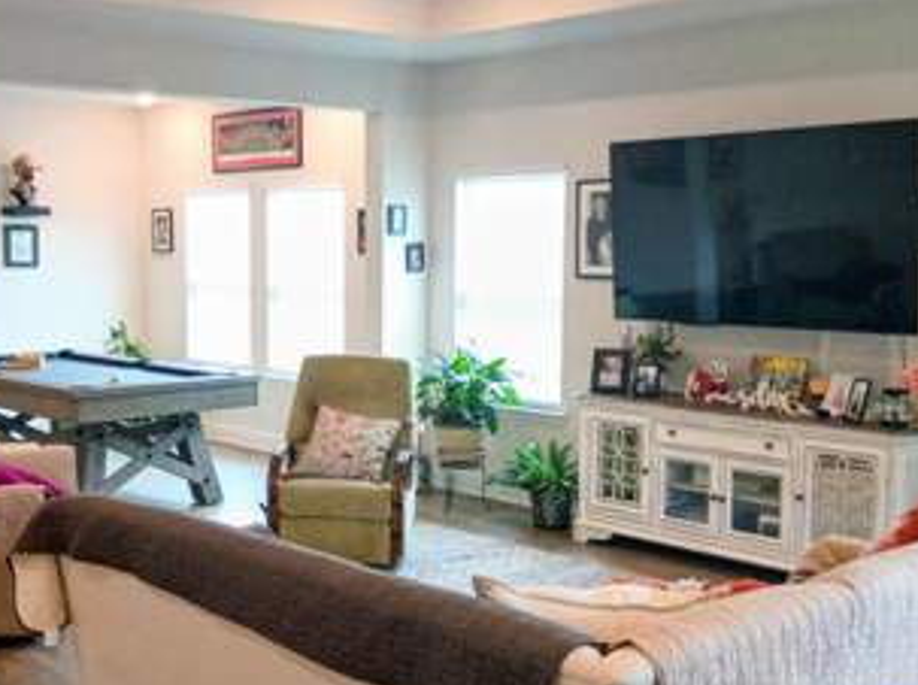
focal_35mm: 46
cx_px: 297
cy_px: 393
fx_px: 1217
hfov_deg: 40.7
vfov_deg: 31.4
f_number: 1.8
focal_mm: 4.27
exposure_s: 1/60
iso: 100
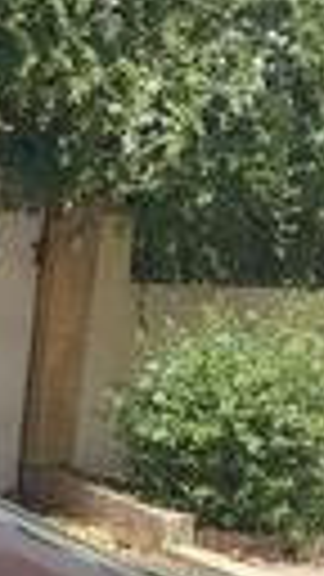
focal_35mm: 166
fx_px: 2535
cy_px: 659
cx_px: -886
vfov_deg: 12.7
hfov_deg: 6.2
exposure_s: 1/277
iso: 20
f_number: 1.8
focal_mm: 4.6
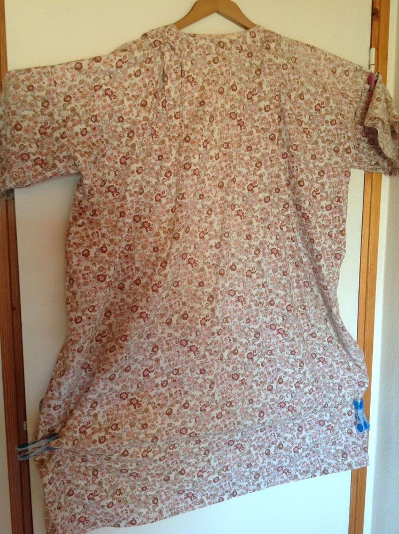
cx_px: 200
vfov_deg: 52.7
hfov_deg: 40.6
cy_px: 267
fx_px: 539
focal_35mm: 35
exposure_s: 1/15
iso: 80
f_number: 2.4
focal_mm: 4.28
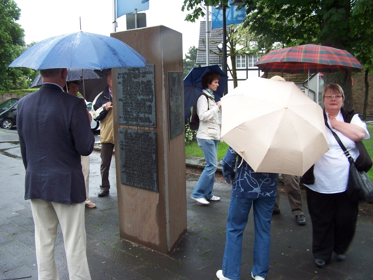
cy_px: 140
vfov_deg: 37.7
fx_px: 409
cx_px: 186
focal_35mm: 38
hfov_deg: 49.0
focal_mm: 6.3
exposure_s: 1/30
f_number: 2.8
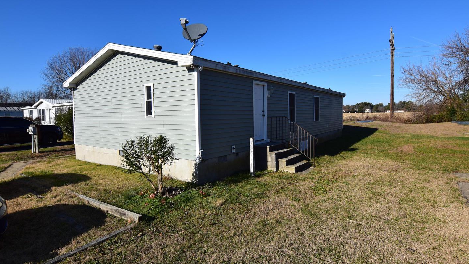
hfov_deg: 89.6
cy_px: 126
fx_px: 236
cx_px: 234
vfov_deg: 58.3
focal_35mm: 19
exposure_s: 1/500
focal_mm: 12
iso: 220
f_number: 11
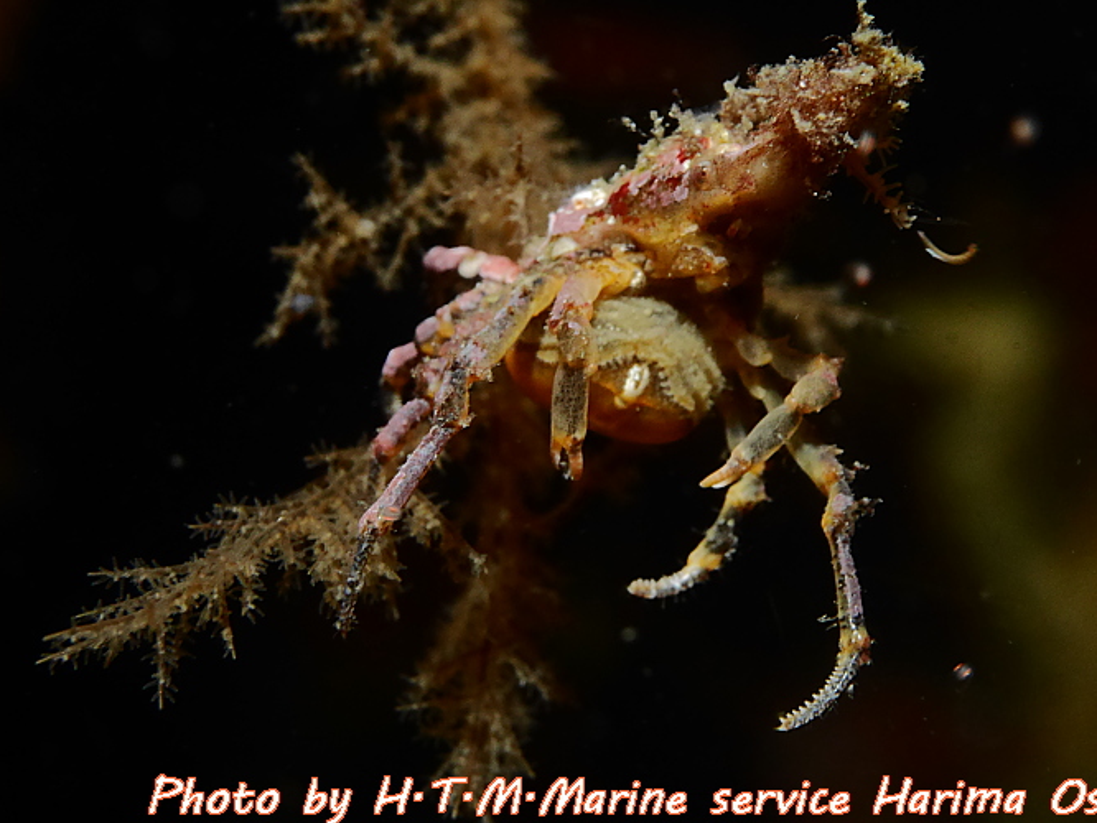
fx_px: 3424
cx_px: 650
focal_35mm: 108
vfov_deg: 13.7
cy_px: 344
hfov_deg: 18.2
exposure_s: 1/100
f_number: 11
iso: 2000
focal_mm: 45
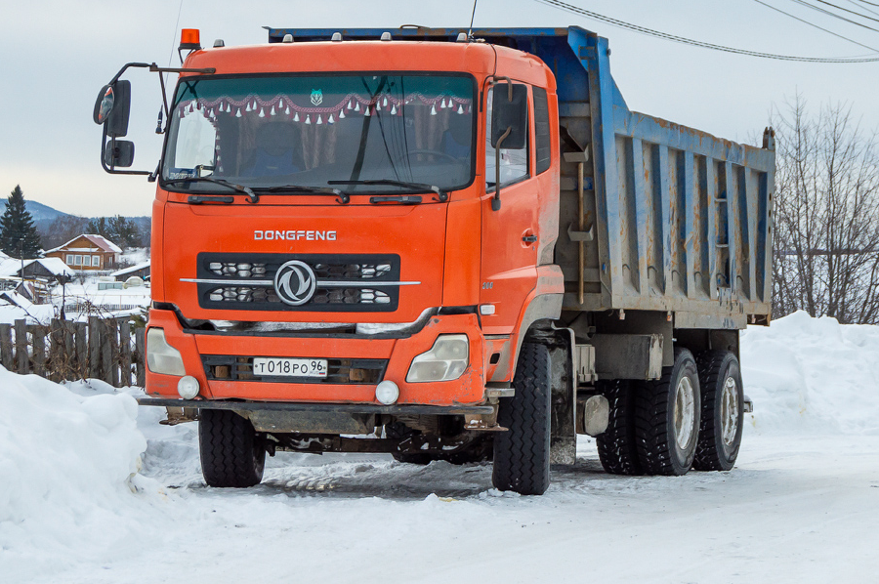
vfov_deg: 16.2
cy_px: 200
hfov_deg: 24.2
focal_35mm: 84
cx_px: 404
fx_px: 2049
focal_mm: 42
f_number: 7.1
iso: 400
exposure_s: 1/640
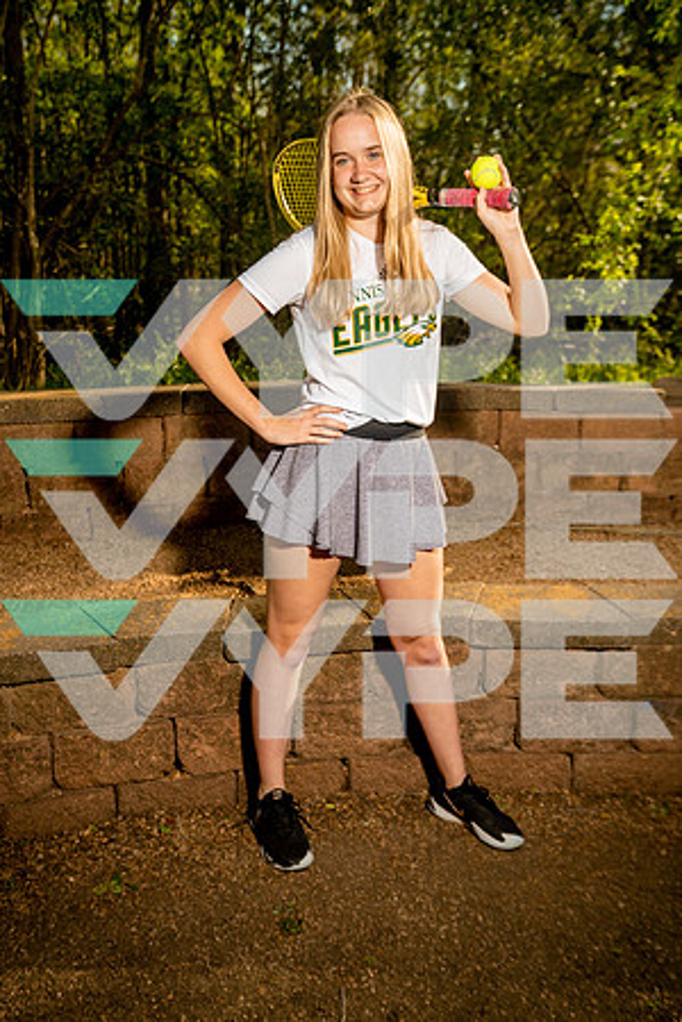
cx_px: 341
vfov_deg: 48.5
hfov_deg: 33.4
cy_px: 511
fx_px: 1137
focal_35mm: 40
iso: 125
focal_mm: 40
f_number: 4.5
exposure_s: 1/250
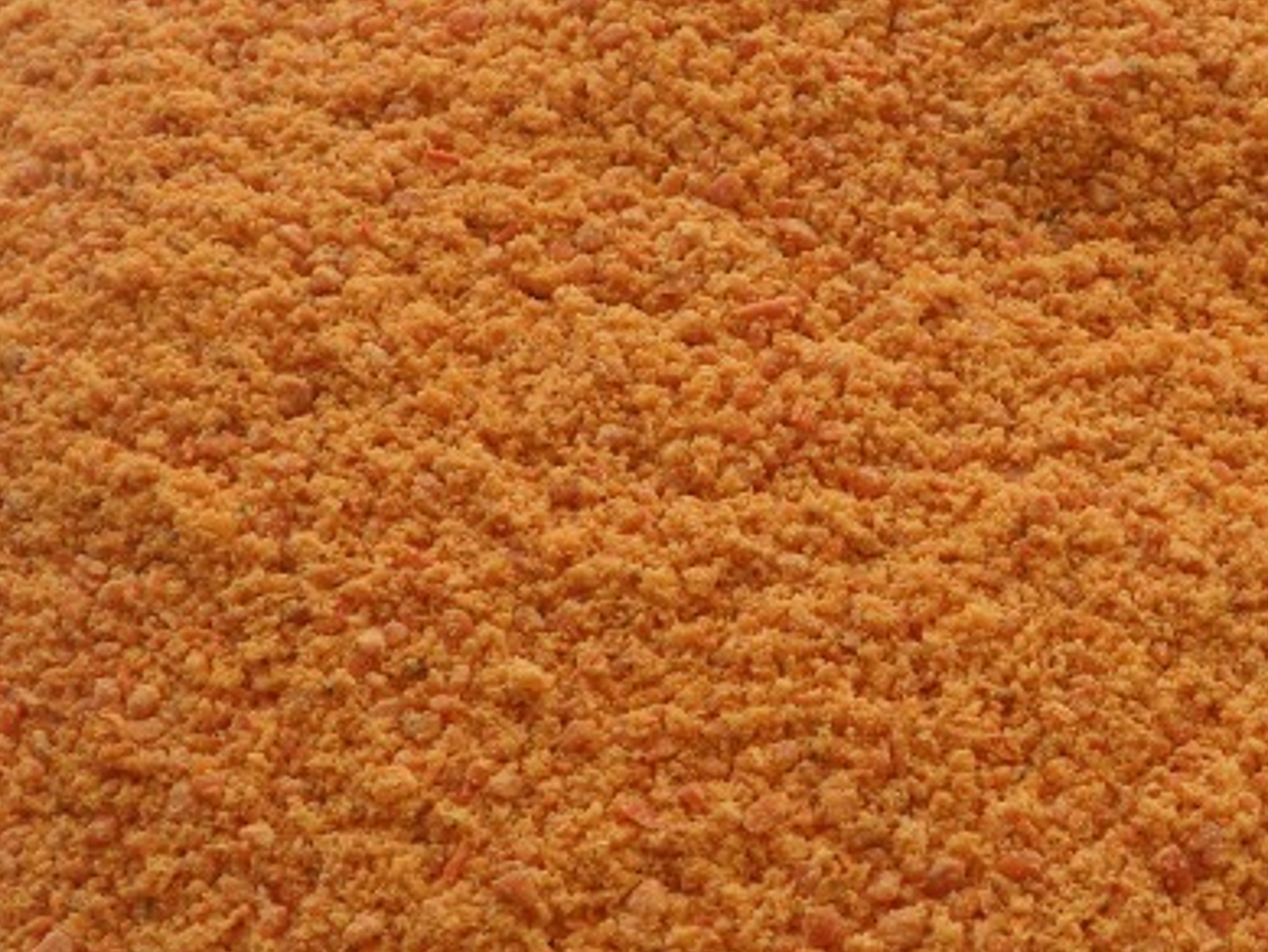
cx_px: 857
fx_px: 2638
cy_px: 456
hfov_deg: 26.9
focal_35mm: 72
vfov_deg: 20.5
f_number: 2.8
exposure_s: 1/180
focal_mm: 6.2
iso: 100
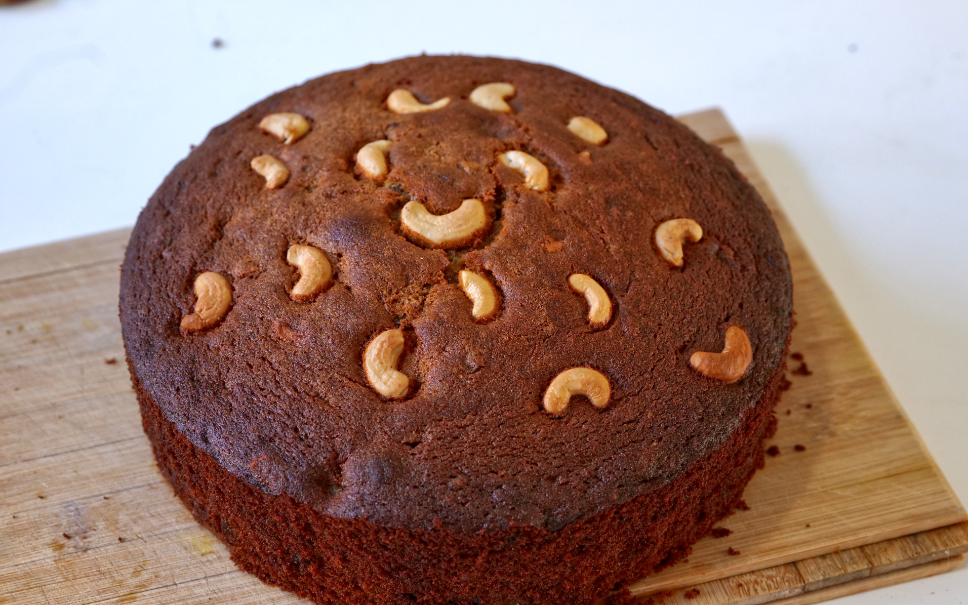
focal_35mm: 87
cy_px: 322
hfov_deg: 23.8
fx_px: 2295
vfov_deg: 15.0
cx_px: 486
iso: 2500
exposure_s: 1/60
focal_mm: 85
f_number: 7.1
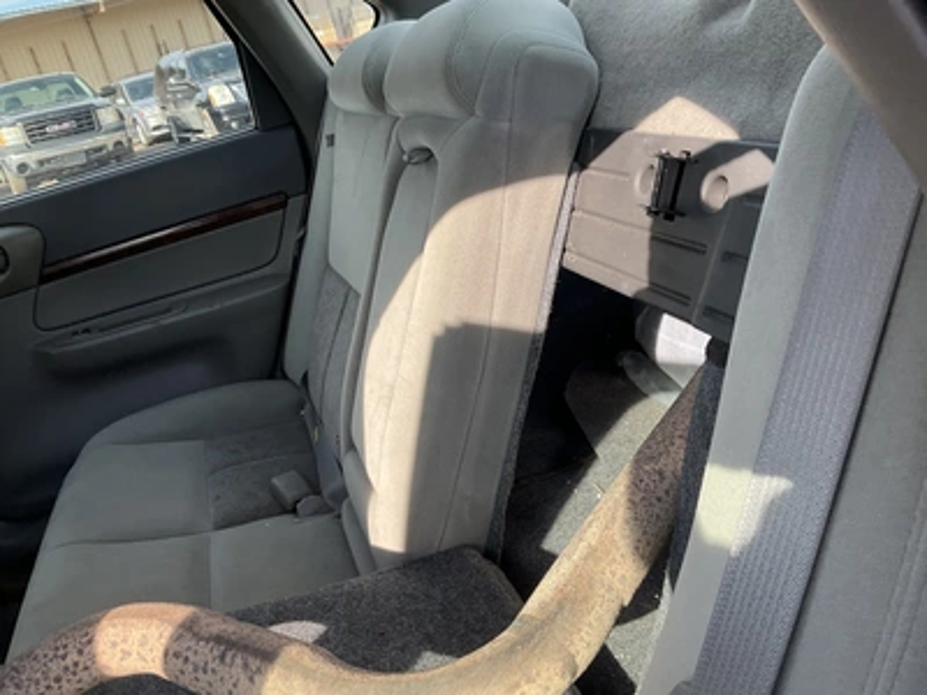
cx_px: 464
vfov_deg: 48.2
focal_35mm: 29
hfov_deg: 61.7
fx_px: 777
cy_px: 348
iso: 25
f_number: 1.8
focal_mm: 3
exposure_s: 1/269
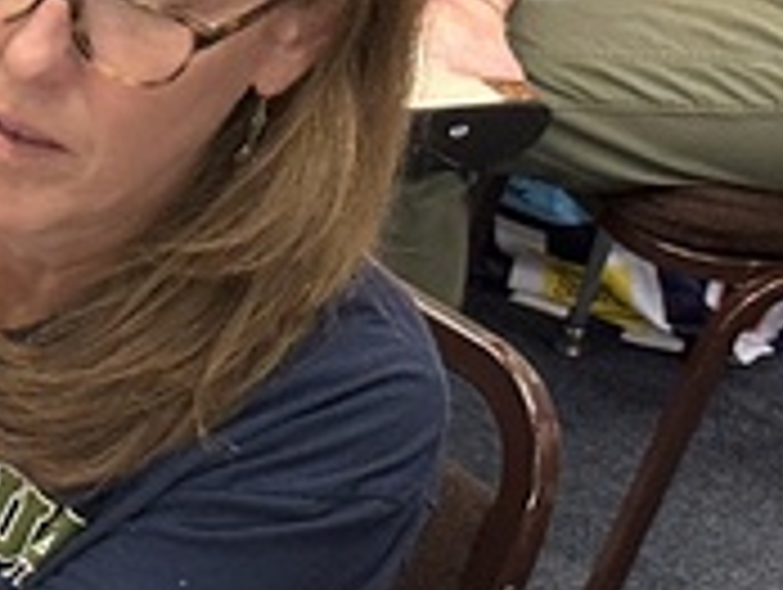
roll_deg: +0.8
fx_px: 3194
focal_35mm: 141
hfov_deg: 11.7
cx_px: -1035
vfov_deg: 10.2
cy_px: 892
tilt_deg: -36.6
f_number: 1.78
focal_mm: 6.86
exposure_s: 1/120
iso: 200
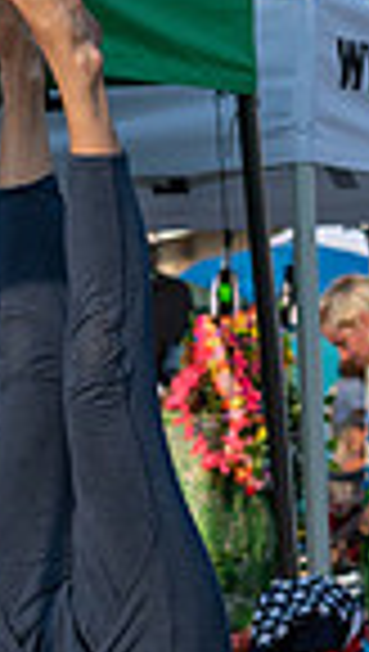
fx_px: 9771
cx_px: 369
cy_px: 663
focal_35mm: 564
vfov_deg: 3.8
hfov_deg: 2.2
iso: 200
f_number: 6.3
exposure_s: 1/800
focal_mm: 90
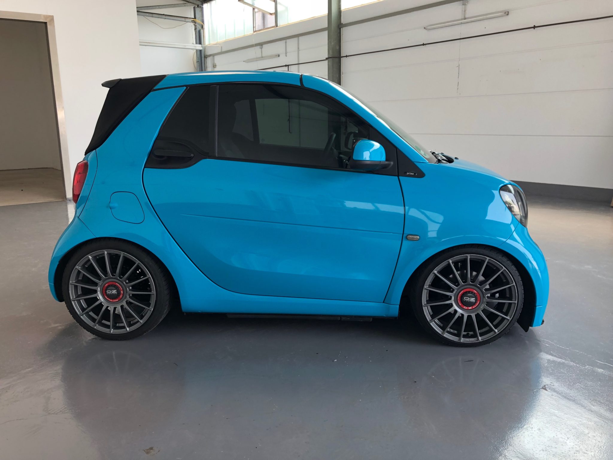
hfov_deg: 63.4
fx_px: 496
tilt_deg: -11.5
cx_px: 306
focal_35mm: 28
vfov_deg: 49.7
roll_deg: +1.1
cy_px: 230
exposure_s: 1/120
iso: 40
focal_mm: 4
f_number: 1.8
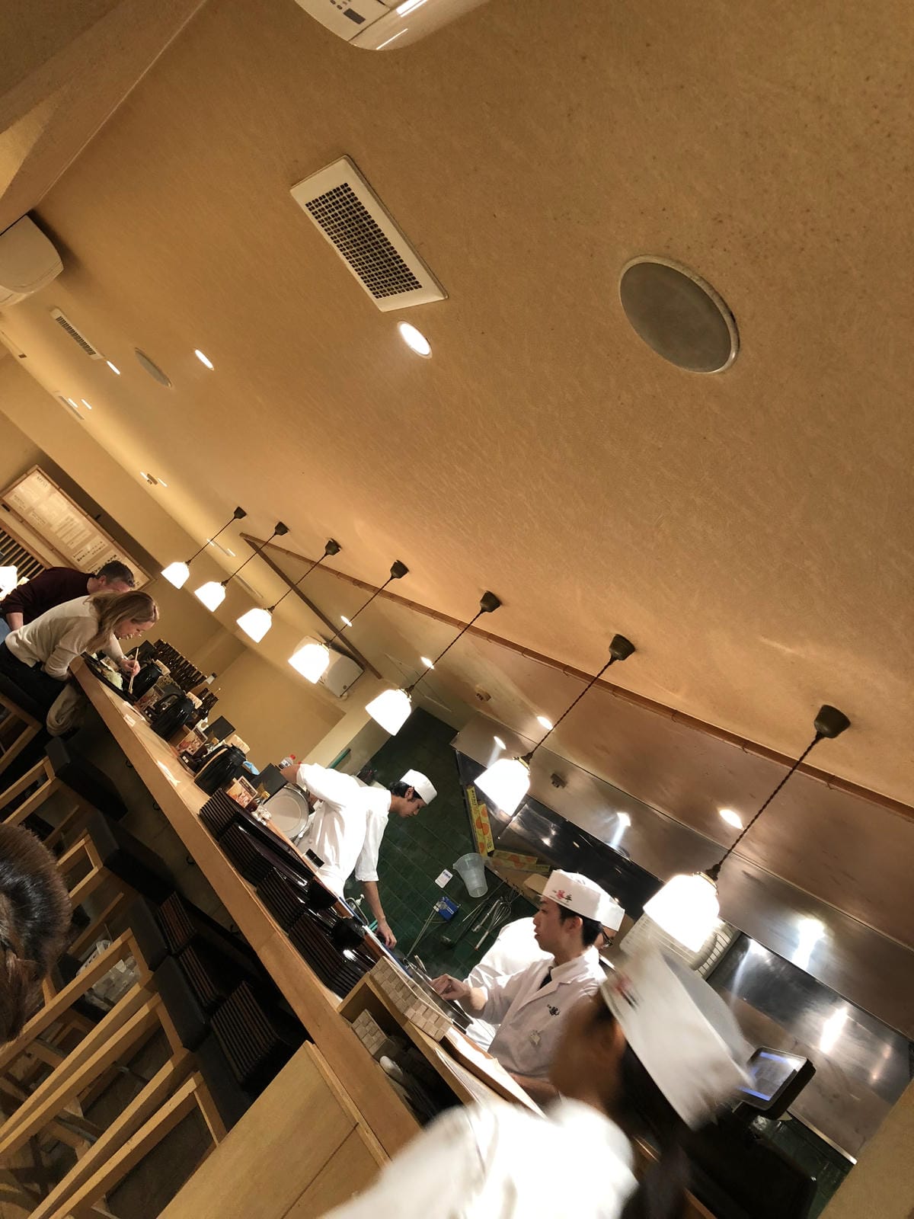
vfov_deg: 61.7
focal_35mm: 29
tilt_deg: +9.7
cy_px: 610
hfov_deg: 48.2
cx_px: 457
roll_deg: -43.0
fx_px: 1021
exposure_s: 1/15
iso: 40
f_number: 1.8
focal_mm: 3.99
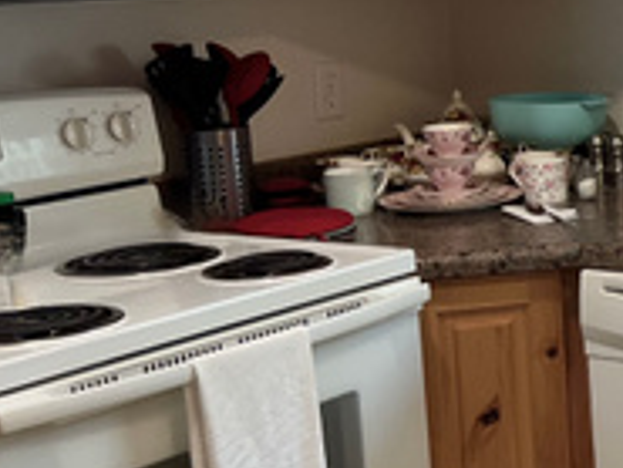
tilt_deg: -8.0
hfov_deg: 18.1
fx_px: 1621
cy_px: 135
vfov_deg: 16.4
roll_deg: +0.5
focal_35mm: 90
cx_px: 1064
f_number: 1.5
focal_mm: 5.7
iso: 125
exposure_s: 1/120
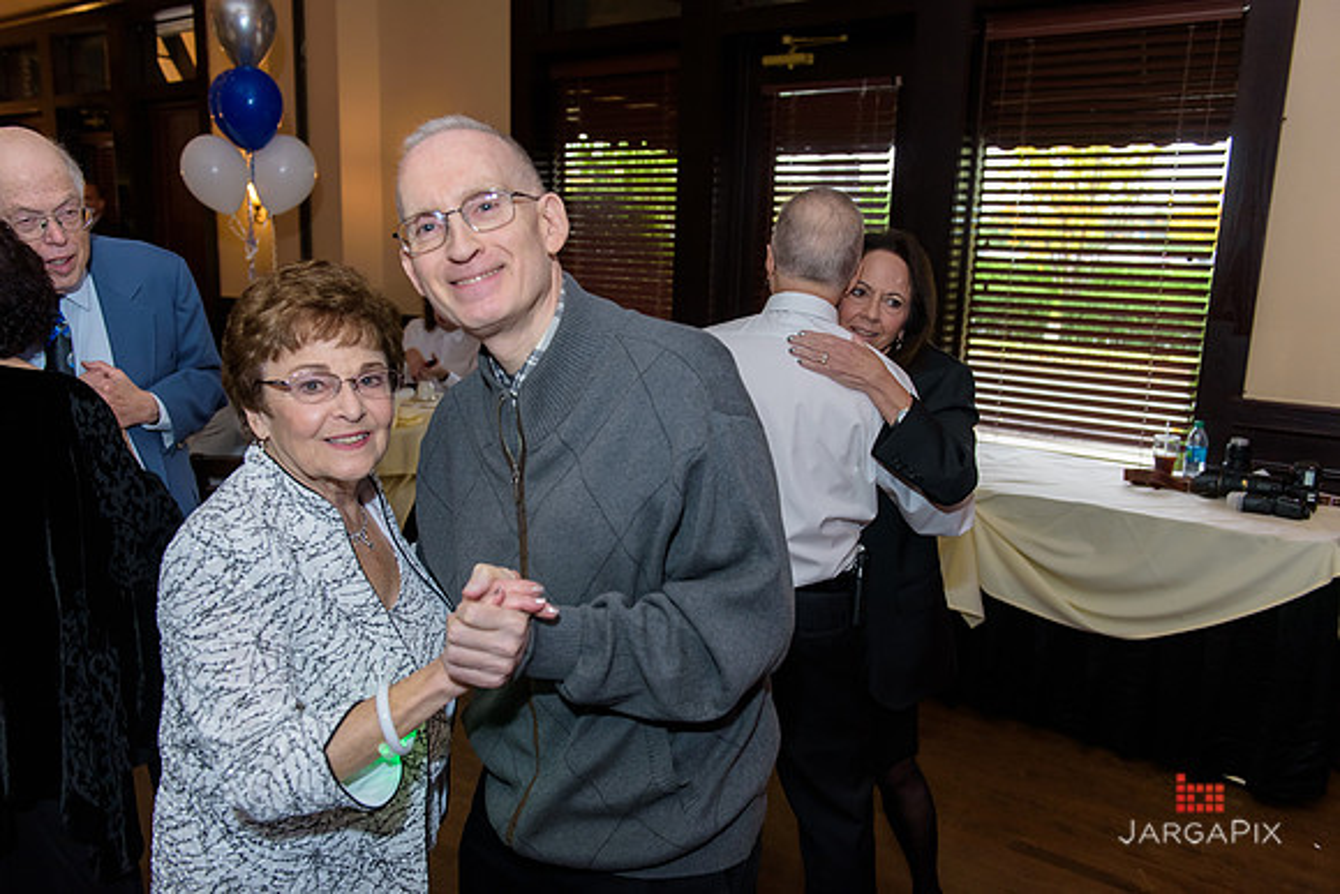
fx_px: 1042
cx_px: 670
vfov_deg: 46.4
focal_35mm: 28
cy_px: 447
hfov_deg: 65.5
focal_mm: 28
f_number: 3.2
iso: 1250
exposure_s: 1/125
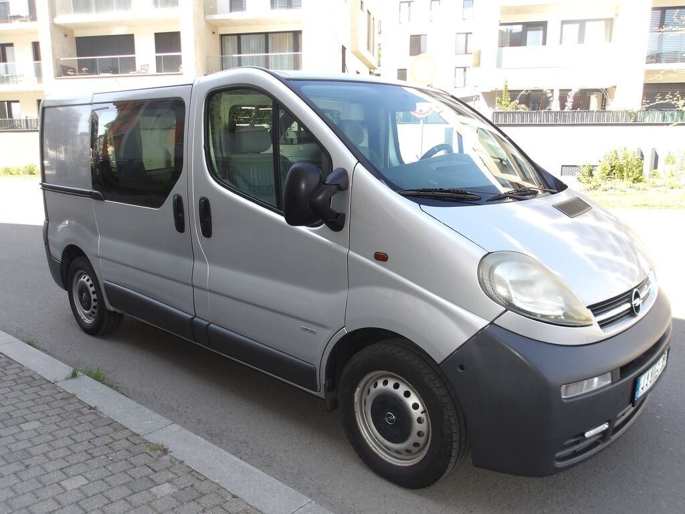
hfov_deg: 65.3
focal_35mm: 27
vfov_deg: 51.4
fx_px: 534
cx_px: 342
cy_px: 257
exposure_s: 1/172
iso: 100
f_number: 3
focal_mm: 4.9
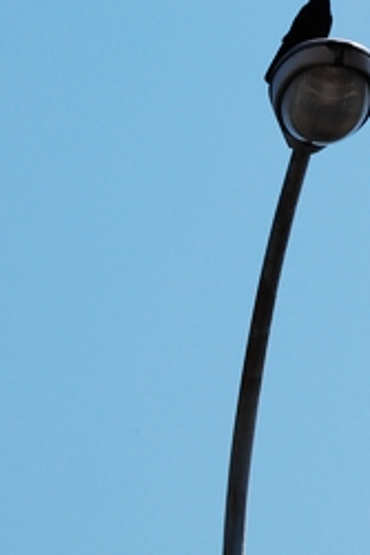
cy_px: 144
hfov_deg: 6.9
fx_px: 3044
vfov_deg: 10.4
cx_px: 351
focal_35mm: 197
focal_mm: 55
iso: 200
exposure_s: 1/500
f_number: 11
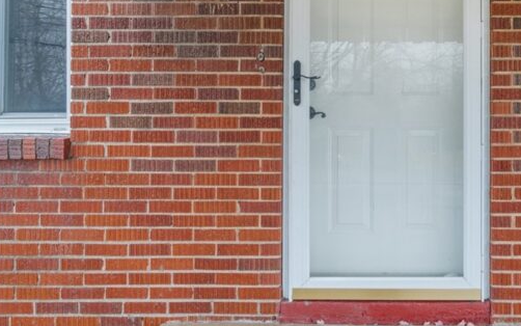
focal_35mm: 26
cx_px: 386
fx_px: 369
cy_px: 89
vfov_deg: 46.2
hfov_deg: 66.3
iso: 400
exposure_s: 1/2
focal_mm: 16
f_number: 8
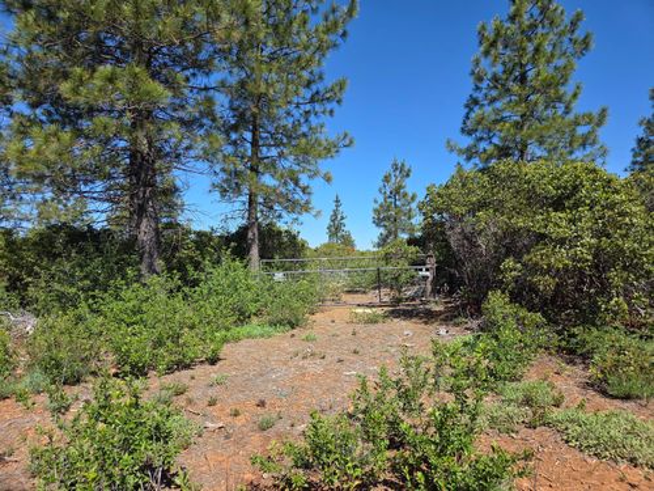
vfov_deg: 58.9
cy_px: 246
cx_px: 327
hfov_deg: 73.9
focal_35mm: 23
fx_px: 435
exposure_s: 1/3988
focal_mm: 5.4
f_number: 1.8
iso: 80
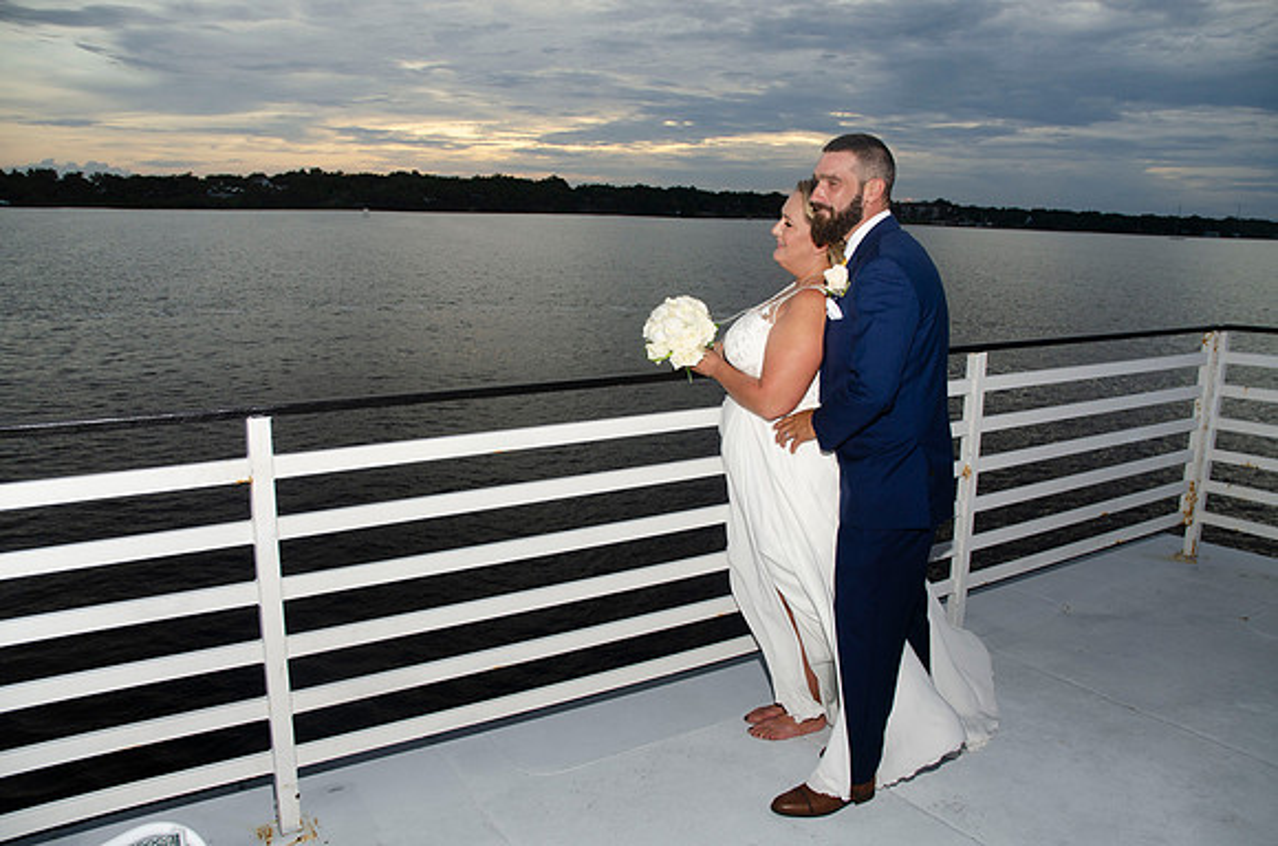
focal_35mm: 27
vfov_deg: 47.7
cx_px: 639
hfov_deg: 67.5
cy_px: 423
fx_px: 956
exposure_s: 1/250
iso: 200
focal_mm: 18
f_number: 5.6
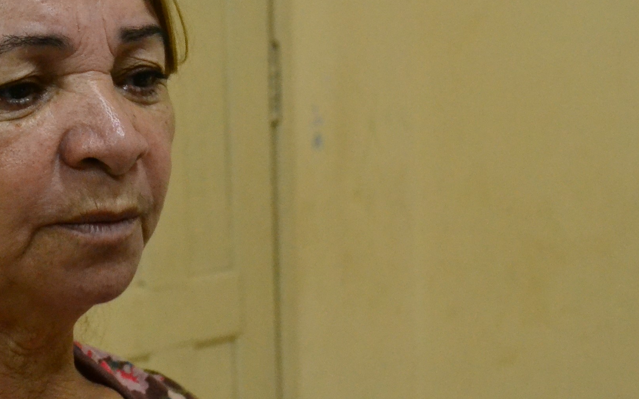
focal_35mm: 104
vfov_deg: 12.6
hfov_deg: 19.5
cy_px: 118
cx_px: 21
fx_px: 1811
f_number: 5
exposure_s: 1/80
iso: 3200
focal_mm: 32
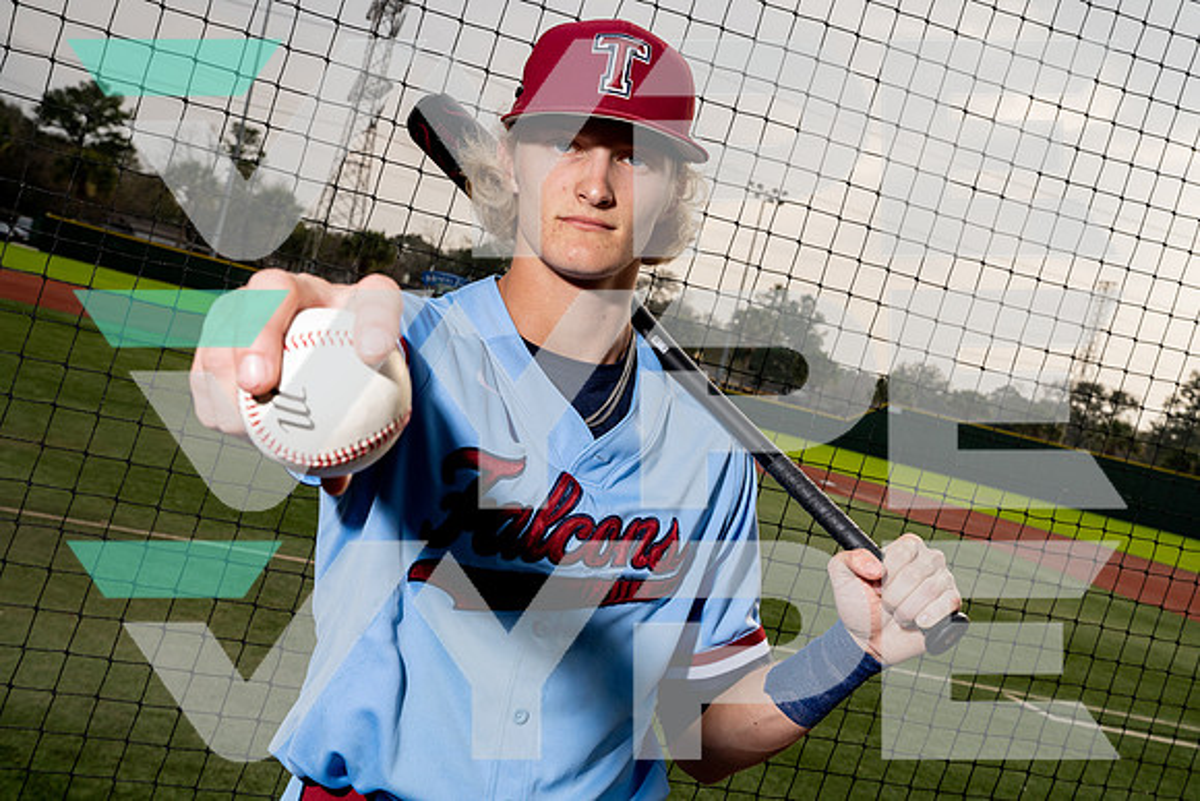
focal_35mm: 46
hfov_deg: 42.7
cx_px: 600
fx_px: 1534
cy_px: 400
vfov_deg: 29.3
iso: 400
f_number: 13
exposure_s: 1/250
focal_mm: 46
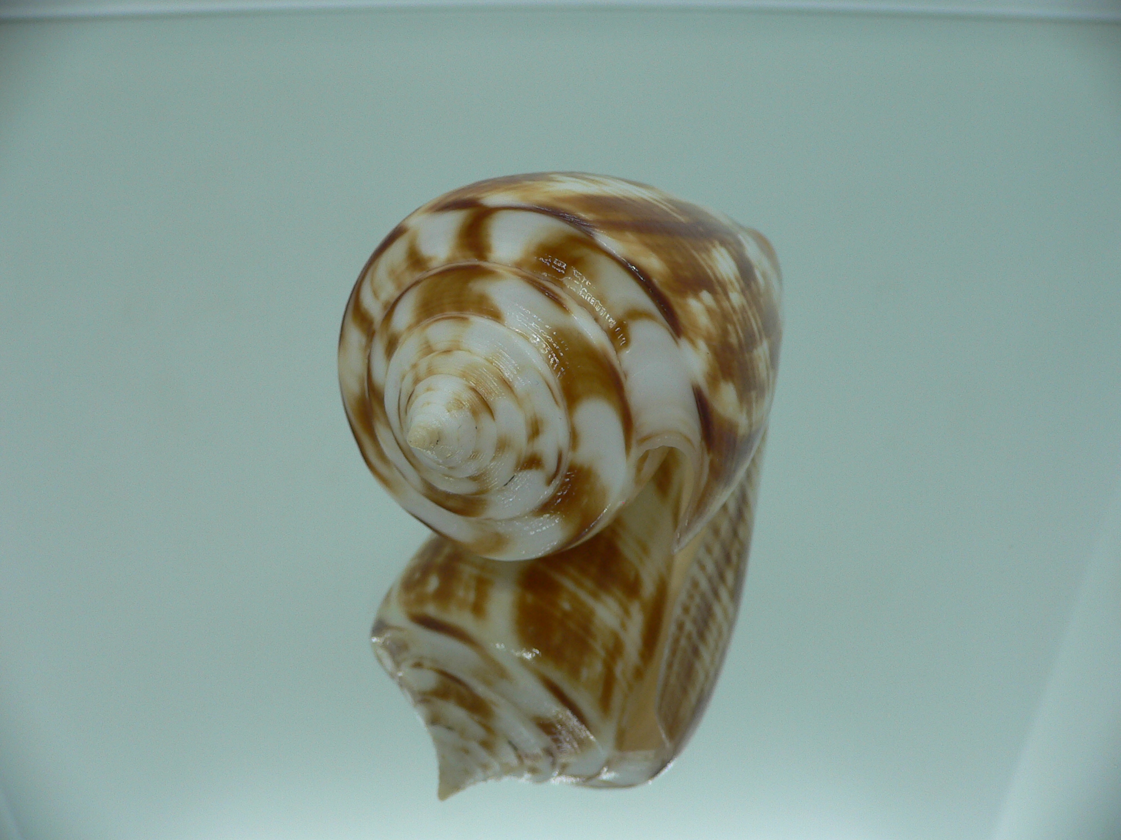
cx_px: 560
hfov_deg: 52.6
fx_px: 1133
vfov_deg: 40.7
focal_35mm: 35
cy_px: 420
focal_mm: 4.6
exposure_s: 1/60
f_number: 2.8
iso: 80
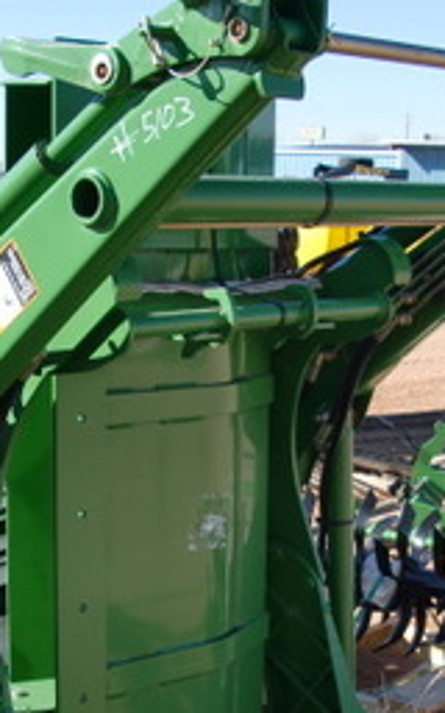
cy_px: 515
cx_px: 278
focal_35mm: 81
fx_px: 1572
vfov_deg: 25.3
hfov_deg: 16.1
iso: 64
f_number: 2.8
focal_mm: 6.3
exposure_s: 1/800
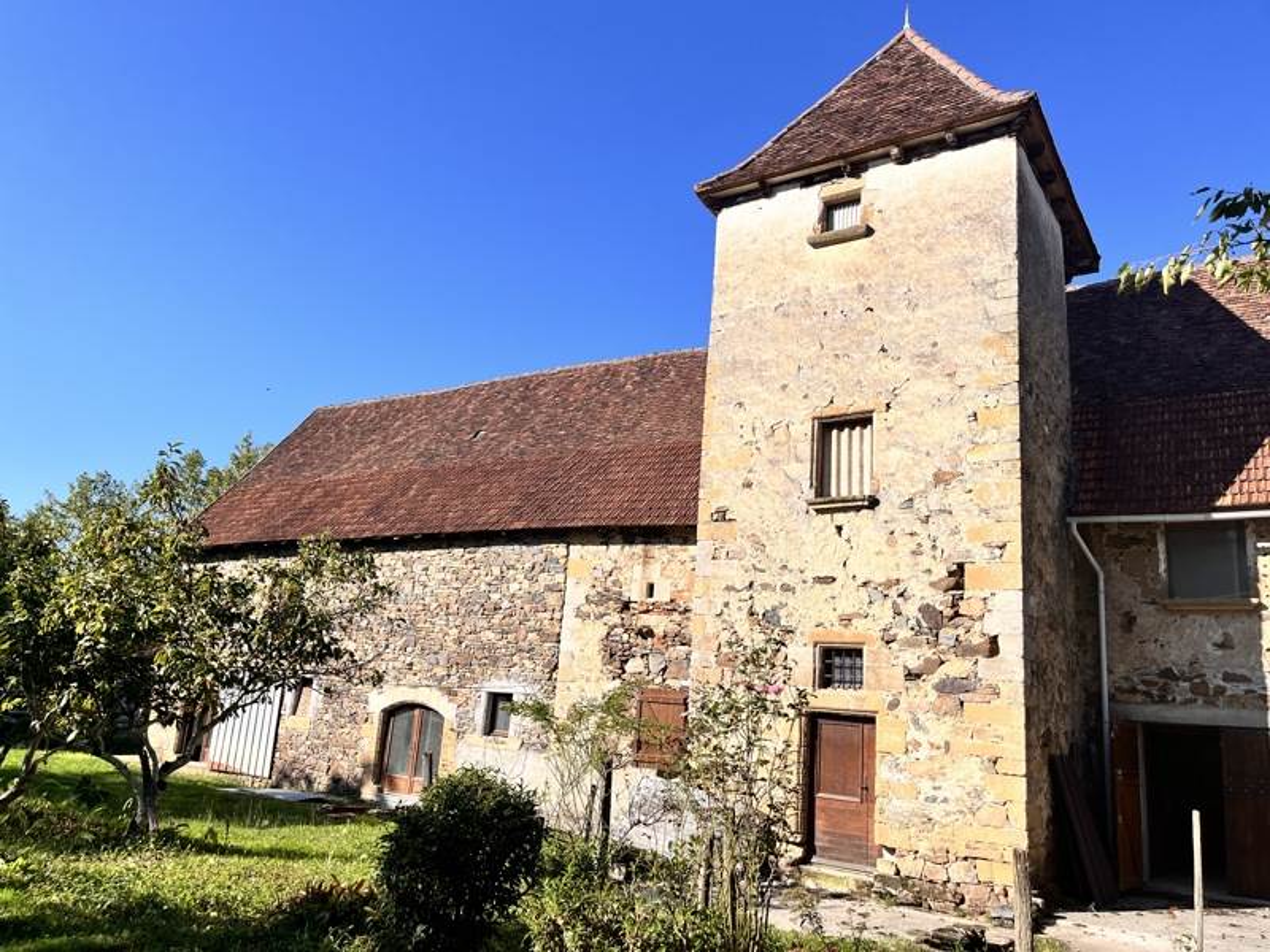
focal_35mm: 26
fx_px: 954
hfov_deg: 67.3
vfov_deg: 53.1
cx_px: 635
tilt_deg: +14.5
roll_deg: -5.4
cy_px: 476
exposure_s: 1/3135
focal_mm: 5.1
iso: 50
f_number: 1.6
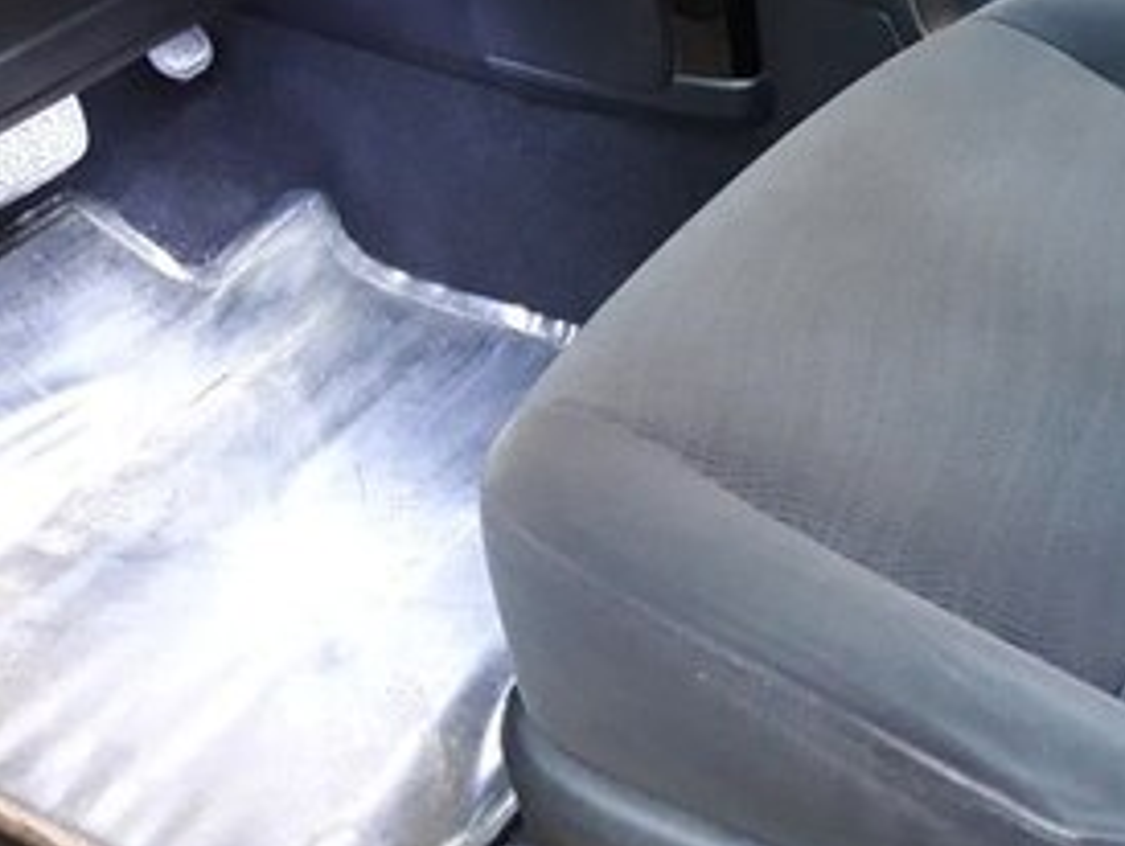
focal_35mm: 65
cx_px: 821
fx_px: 2114
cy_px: -138
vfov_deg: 21.2
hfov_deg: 29.4
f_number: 1.7
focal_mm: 3.71
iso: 400
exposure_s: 1/25
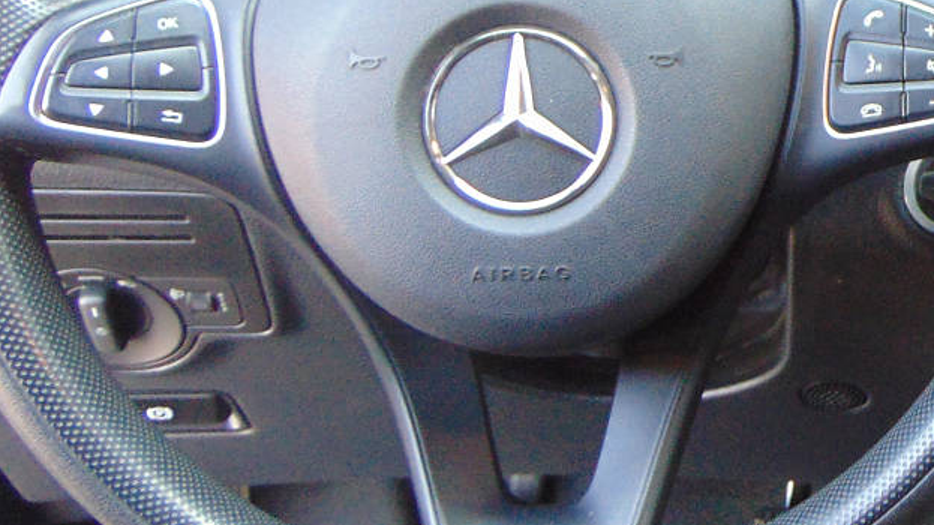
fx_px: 1733
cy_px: 200
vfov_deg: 17.2
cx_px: 982
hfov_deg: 28.0
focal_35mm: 70
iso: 250
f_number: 3
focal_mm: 4.5
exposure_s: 1/30
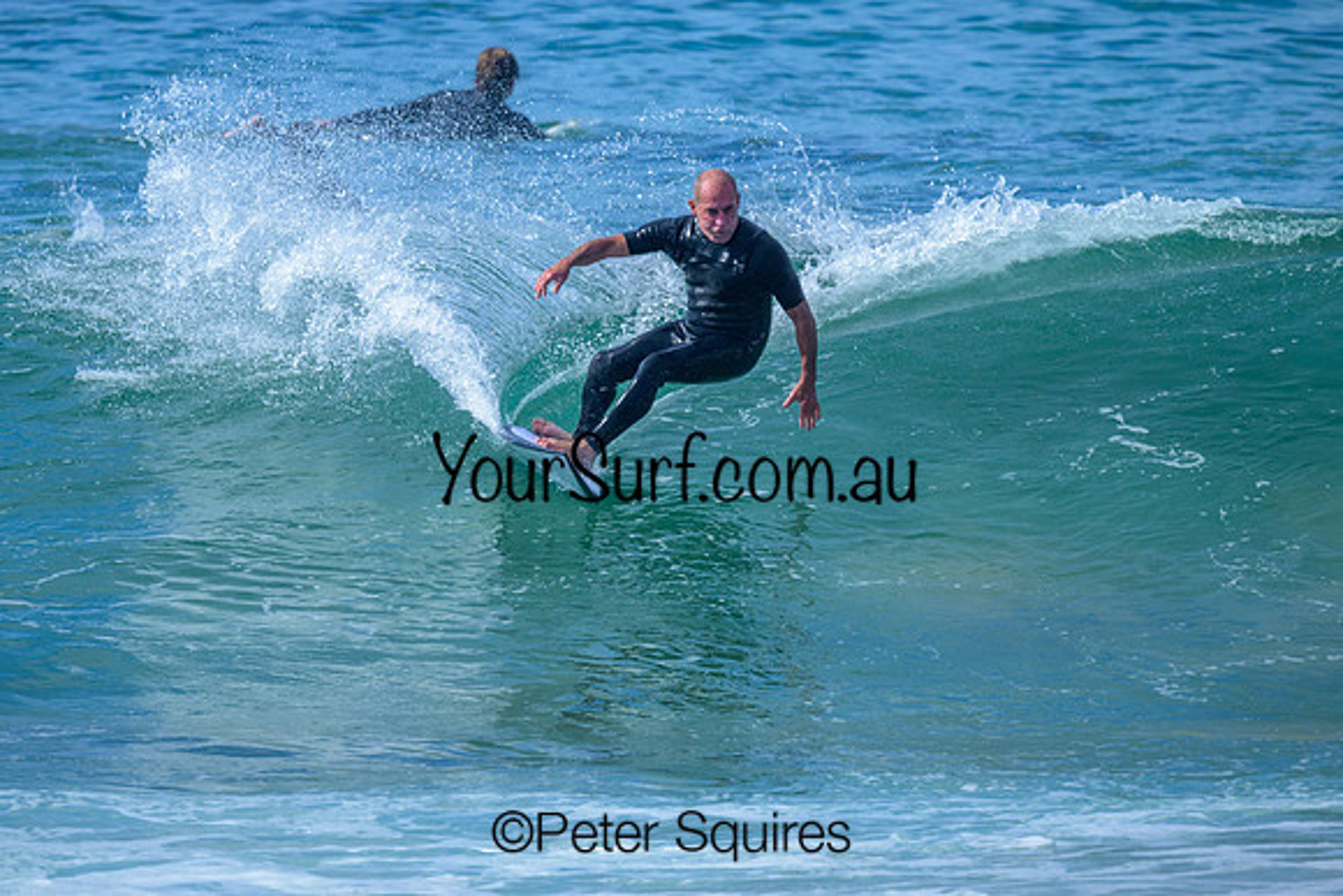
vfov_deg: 1.3
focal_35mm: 1098
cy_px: 403
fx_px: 40970
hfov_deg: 1.9
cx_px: 536
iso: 250
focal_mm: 800
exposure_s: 1/2000
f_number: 6.3
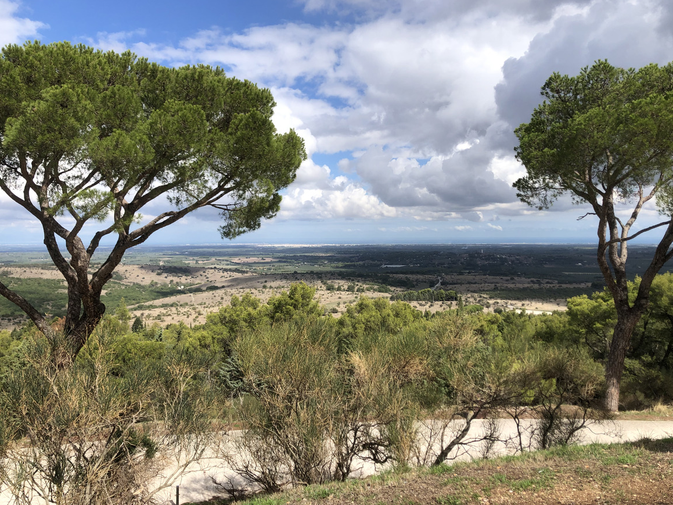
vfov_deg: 48.2
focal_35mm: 29
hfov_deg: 61.7
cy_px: 246
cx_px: 341
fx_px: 564
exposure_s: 1/2703
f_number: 1.8
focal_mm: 4
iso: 20
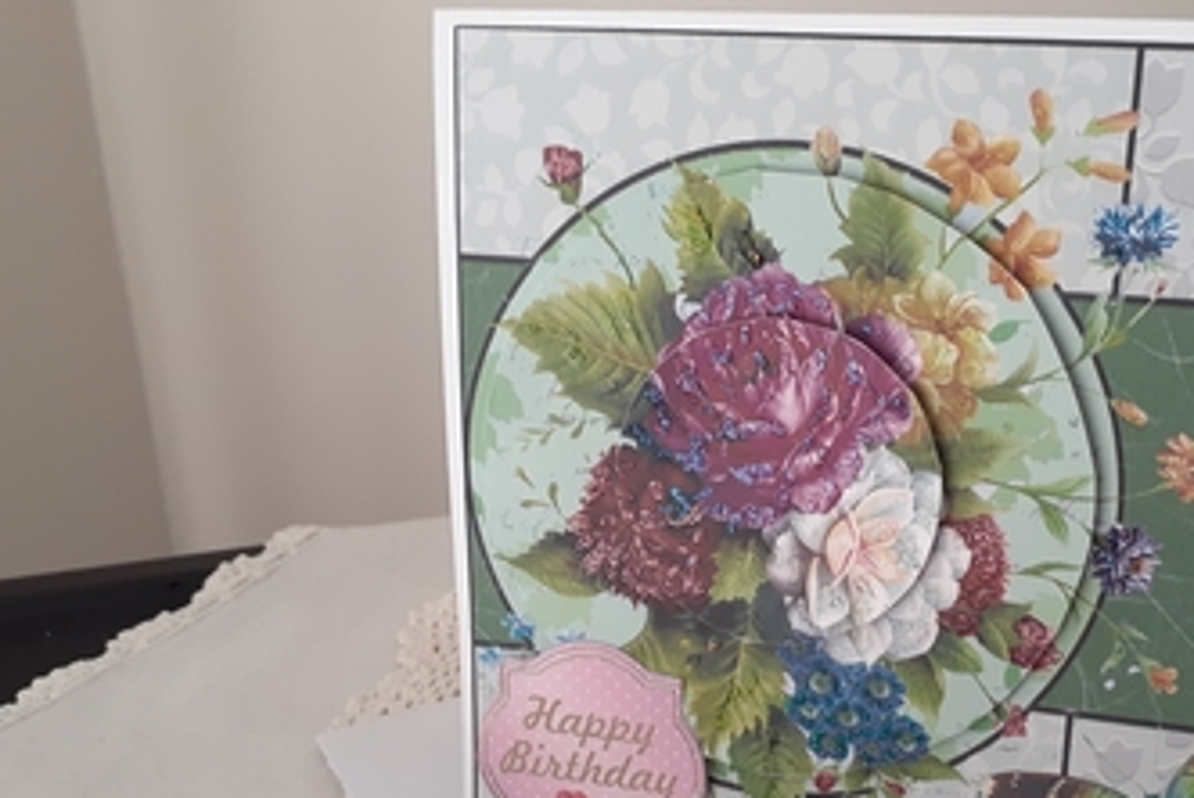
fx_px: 1261
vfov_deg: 34.8
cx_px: 802
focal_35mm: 38
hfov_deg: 49.7
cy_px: 530
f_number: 1.9
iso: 100
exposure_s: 1/50
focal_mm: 3.6
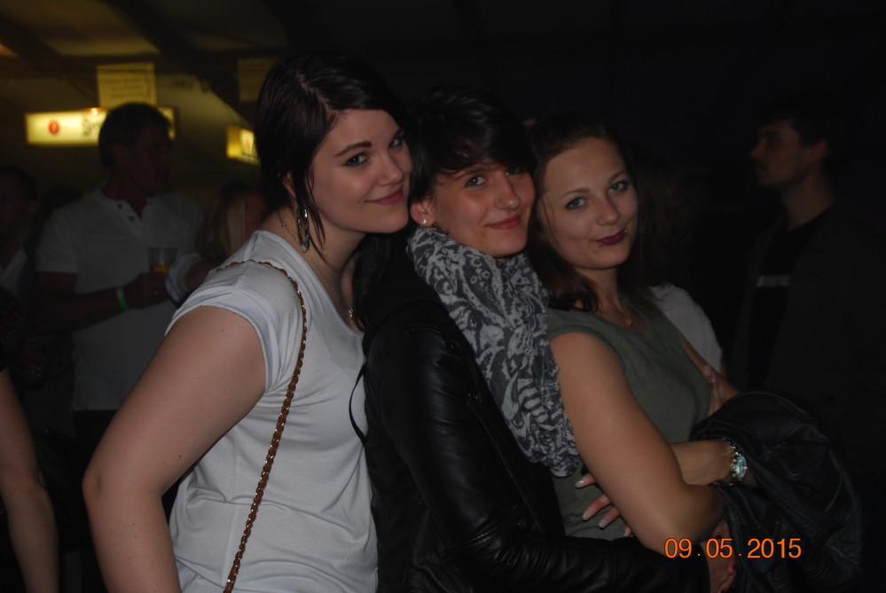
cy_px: 296
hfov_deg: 41.1
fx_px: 1183
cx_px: 443
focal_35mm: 48
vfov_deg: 28.2
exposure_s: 1/60
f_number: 4.2
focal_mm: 32
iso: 200
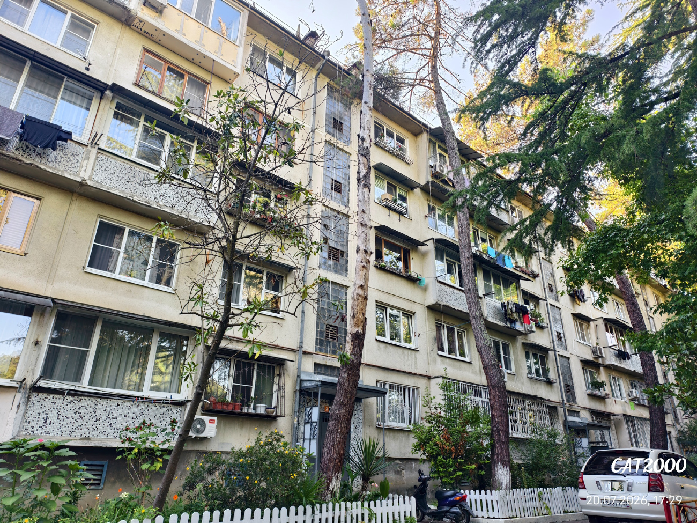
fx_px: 463
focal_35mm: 23
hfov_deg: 73.9
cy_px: 262
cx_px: 348
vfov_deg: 58.9
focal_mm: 6.54
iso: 72
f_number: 1.57
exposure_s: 1/188
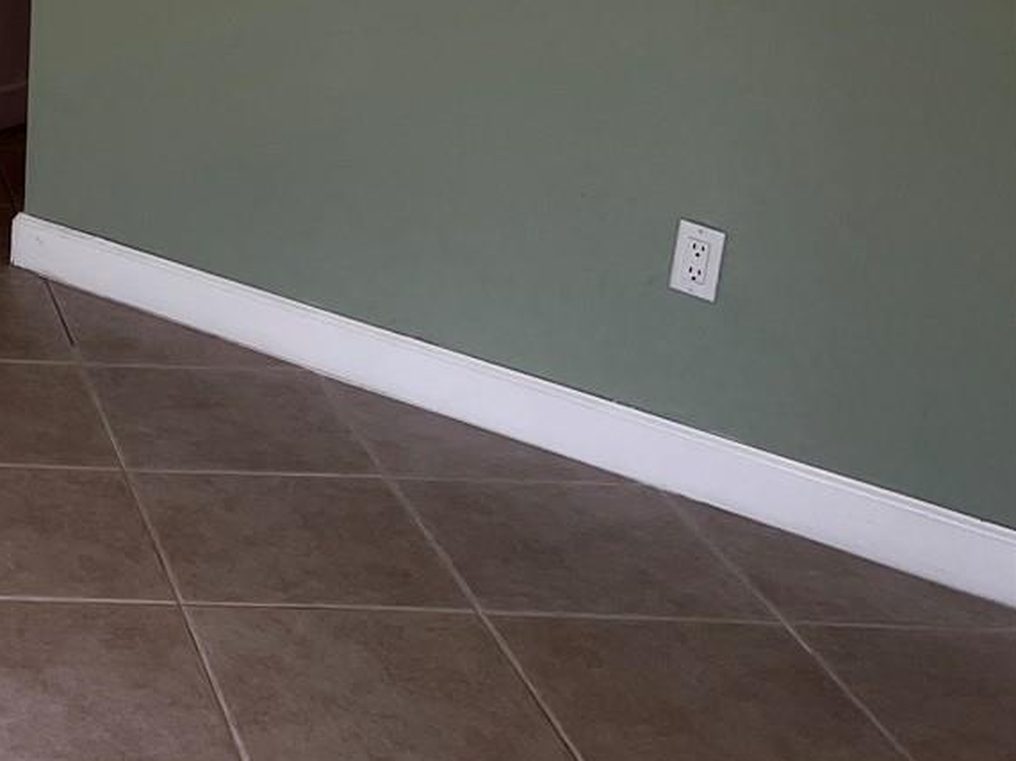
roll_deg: +0.2
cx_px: -403
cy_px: -173
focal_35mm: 73
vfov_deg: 18.9
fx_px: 2142
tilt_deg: -9.9
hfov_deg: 22.9
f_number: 1.5
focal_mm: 5.7
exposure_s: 1/318
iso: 50
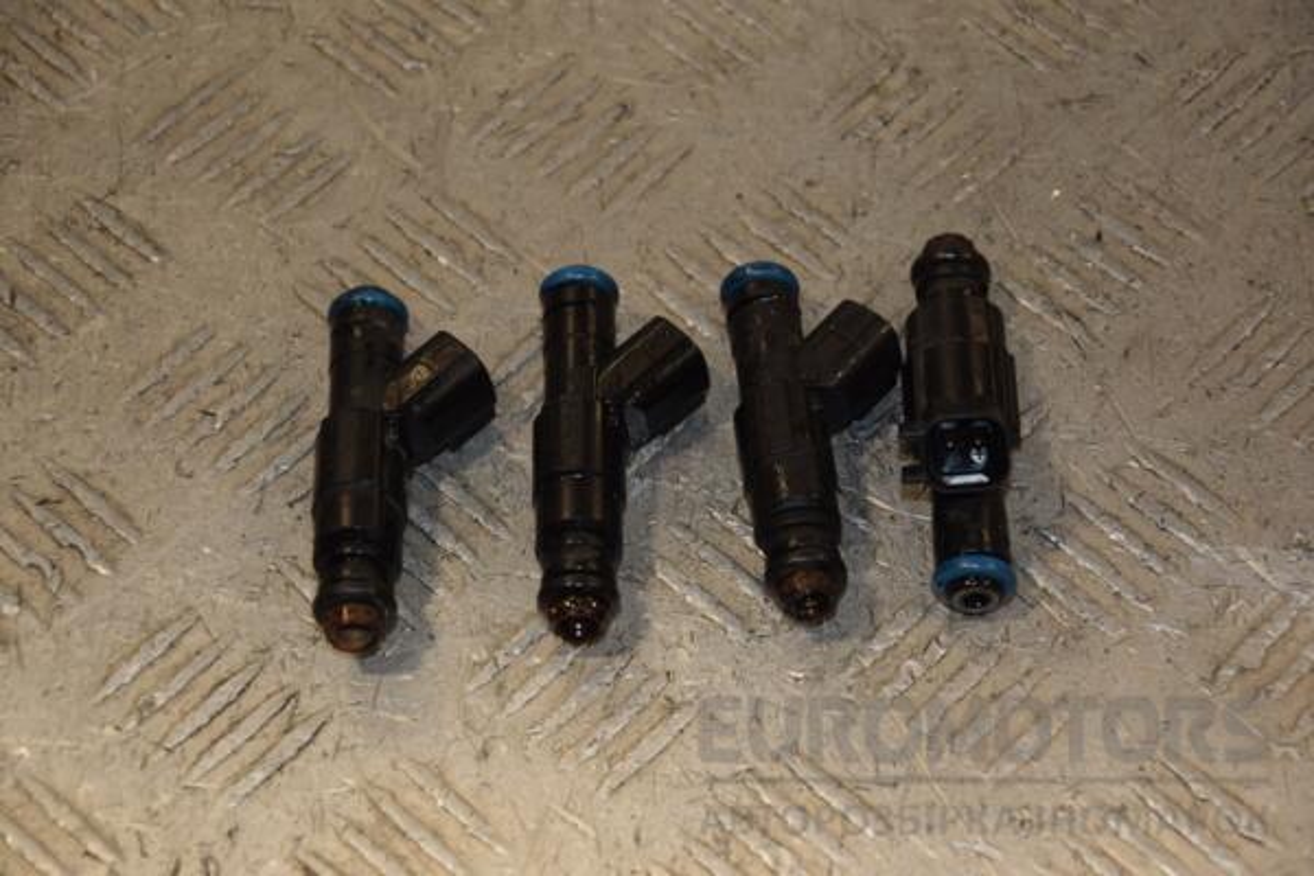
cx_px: 657
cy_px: 438
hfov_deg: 17.1
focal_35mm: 120
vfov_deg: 11.4
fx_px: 4380
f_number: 5.6
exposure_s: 1/200
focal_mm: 80
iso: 800
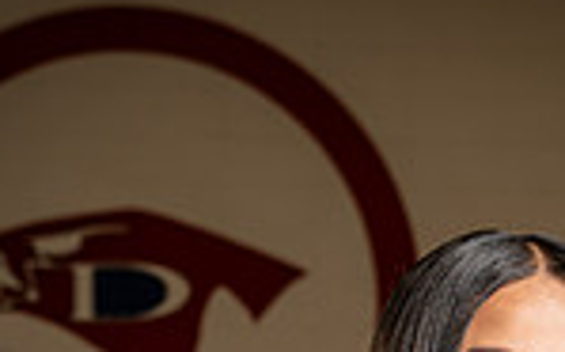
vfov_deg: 7.8
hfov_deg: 13.3
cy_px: 799
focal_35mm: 157
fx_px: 2417
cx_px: 349
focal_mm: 51
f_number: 5.6
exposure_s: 1/250
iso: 320
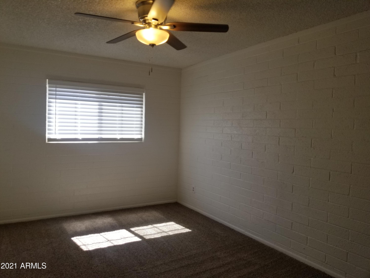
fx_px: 278
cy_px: 139
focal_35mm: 26
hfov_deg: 67.3
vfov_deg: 53.1
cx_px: 185
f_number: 1.7
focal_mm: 4.25
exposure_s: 1/279
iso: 50
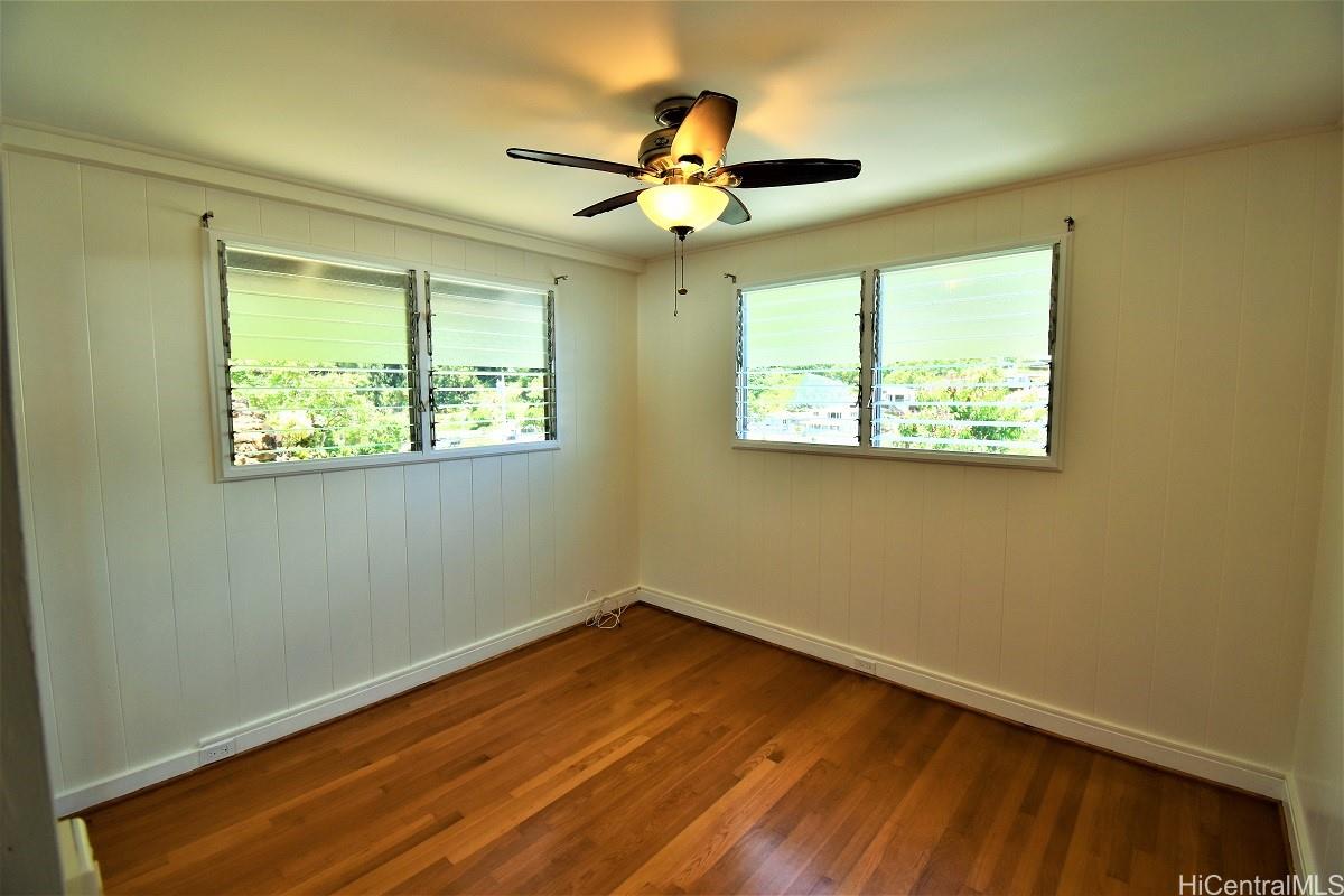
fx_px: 560
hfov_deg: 100.4
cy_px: 448
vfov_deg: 77.3
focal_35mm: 15
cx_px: 672
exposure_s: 1/125
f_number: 5.6
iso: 400
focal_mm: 10
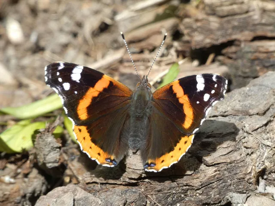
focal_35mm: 413
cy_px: 103
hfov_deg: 4.8
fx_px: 3281
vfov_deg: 3.6
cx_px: 138
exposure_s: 1/80
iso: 125
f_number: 5.6
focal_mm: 74
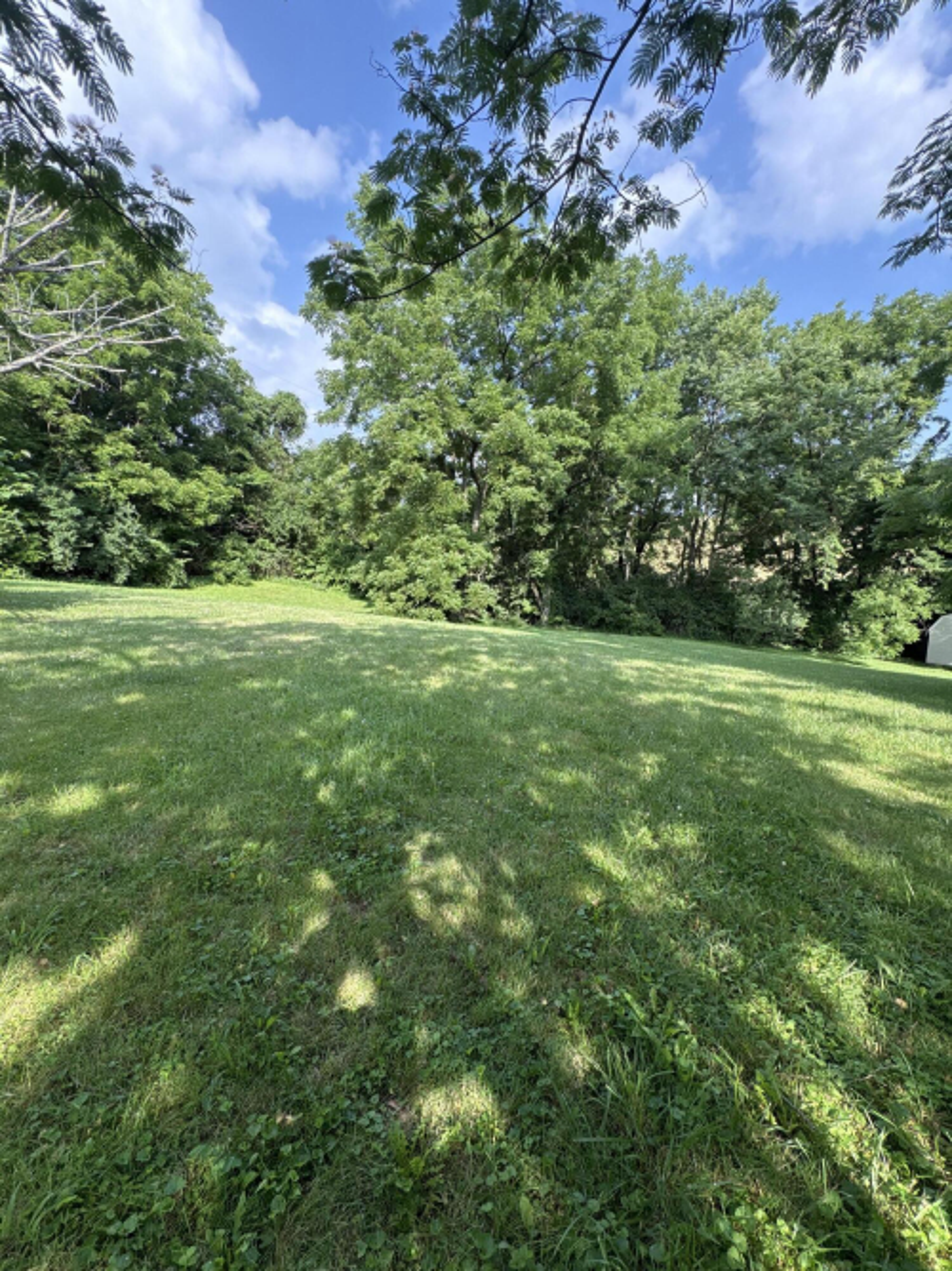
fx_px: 514
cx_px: 476
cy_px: 636
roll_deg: +0.9
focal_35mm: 14
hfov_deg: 85.7
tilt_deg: -8.4
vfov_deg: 102.1
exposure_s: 1/344
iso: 64
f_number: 2.2
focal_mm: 2.22
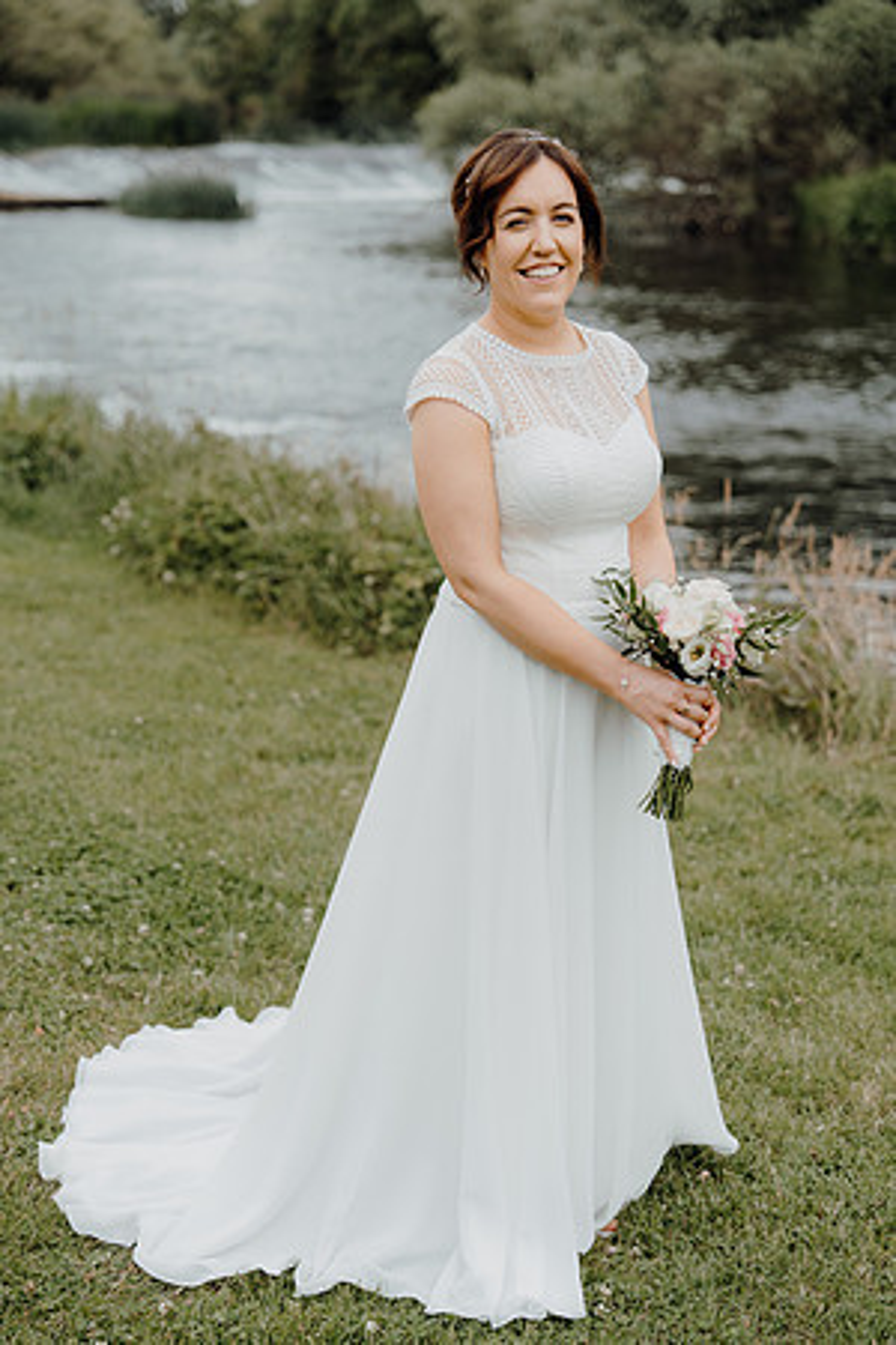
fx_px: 2165
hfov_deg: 23.4
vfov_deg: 34.5
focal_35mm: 58
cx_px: 448
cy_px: 672
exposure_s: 1/800
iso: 125
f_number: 2.8
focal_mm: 58
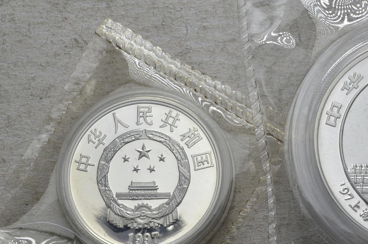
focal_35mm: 97
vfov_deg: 14.0
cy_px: 151
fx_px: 989
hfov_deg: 20.8
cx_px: 298
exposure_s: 1/250
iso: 400
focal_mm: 34
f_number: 14
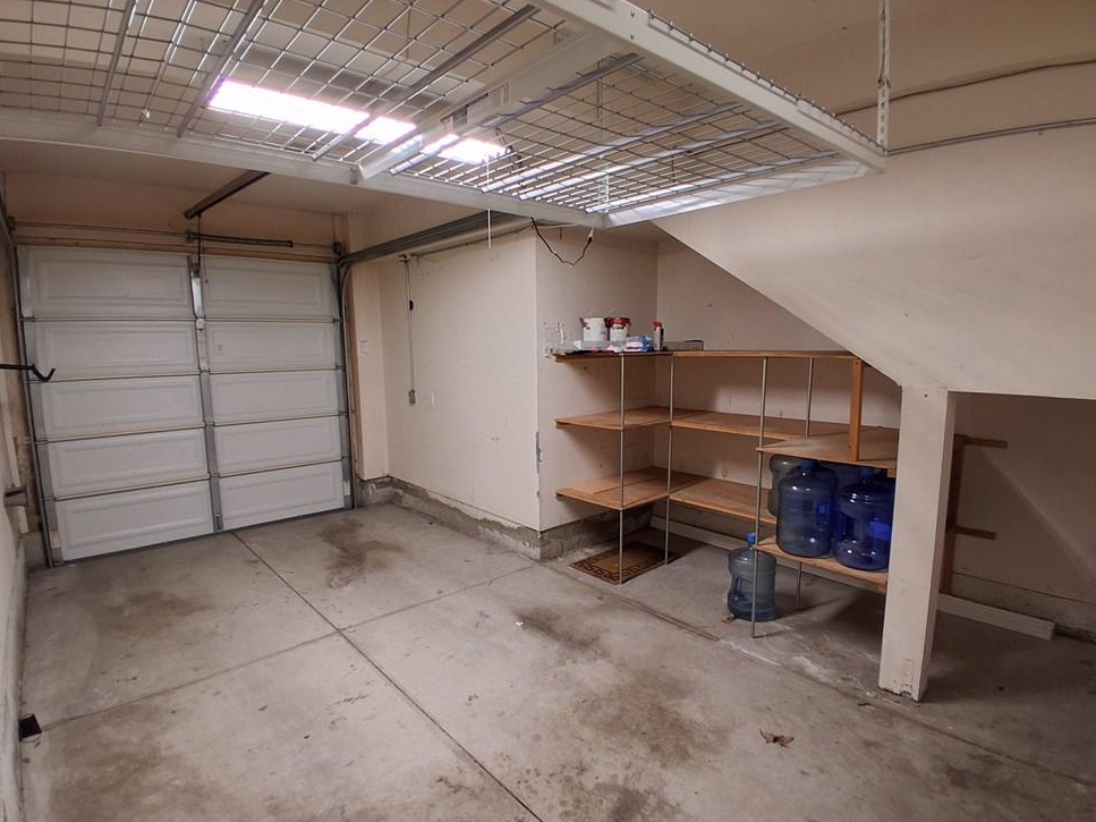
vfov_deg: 71.5
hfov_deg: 87.8
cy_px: 432
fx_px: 570
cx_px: 539
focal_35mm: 18
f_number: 2.2
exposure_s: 1/40
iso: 125
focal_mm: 1.4
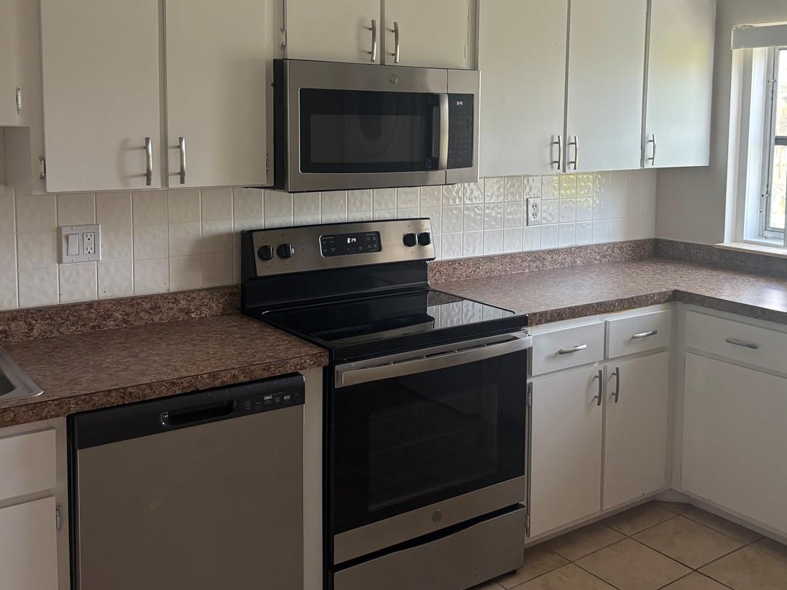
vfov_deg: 37.4
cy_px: 207
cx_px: 463
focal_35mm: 38
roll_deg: -0.8
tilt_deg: -5.3
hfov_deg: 48.8
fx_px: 864
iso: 125
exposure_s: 1/98
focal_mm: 5.96
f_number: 1.6
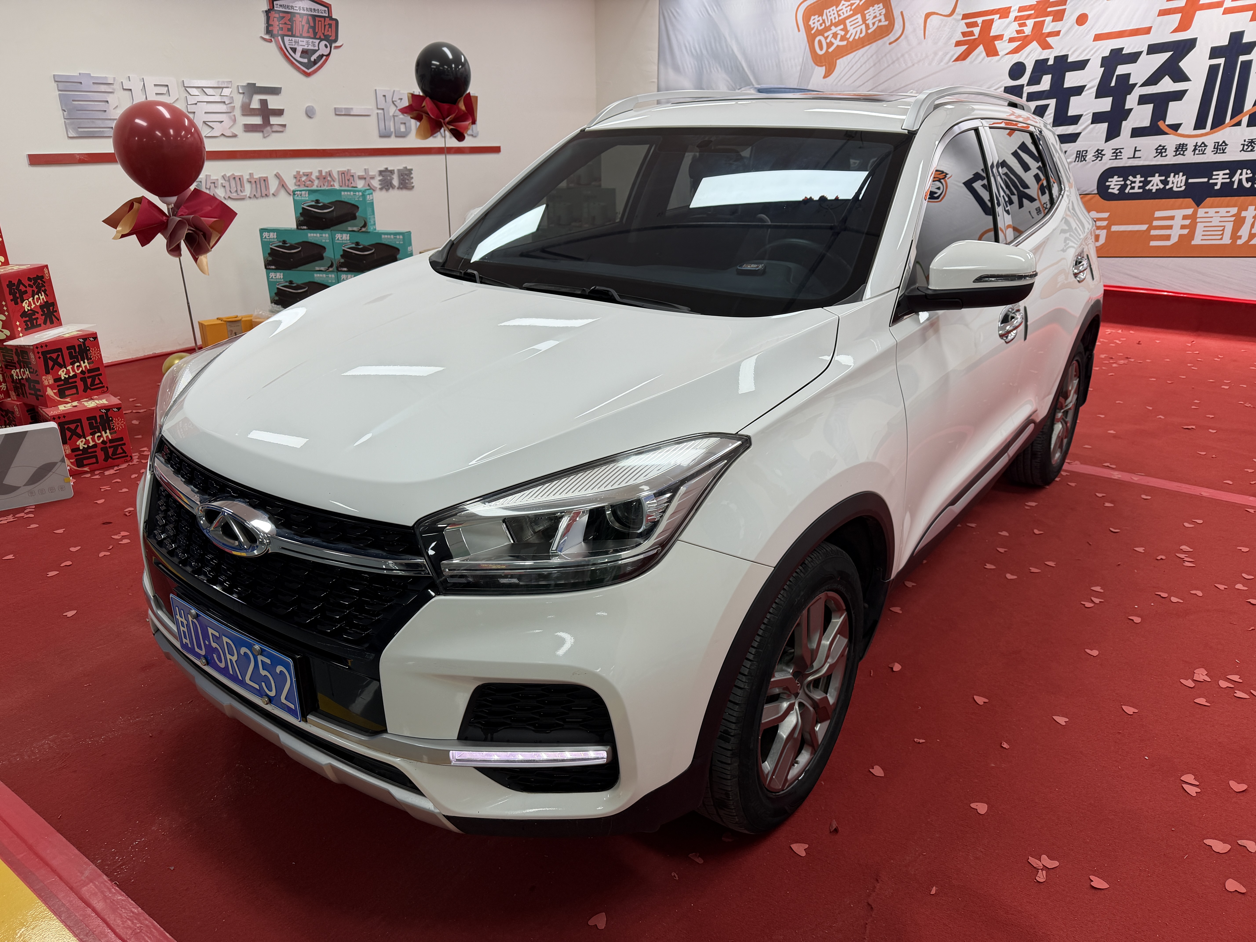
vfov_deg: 56.8
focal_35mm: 24
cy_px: 471
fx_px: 871
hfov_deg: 71.6
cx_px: 628
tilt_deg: -20.8
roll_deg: +0.2
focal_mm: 6.76
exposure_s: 1/100
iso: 64
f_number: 1.78
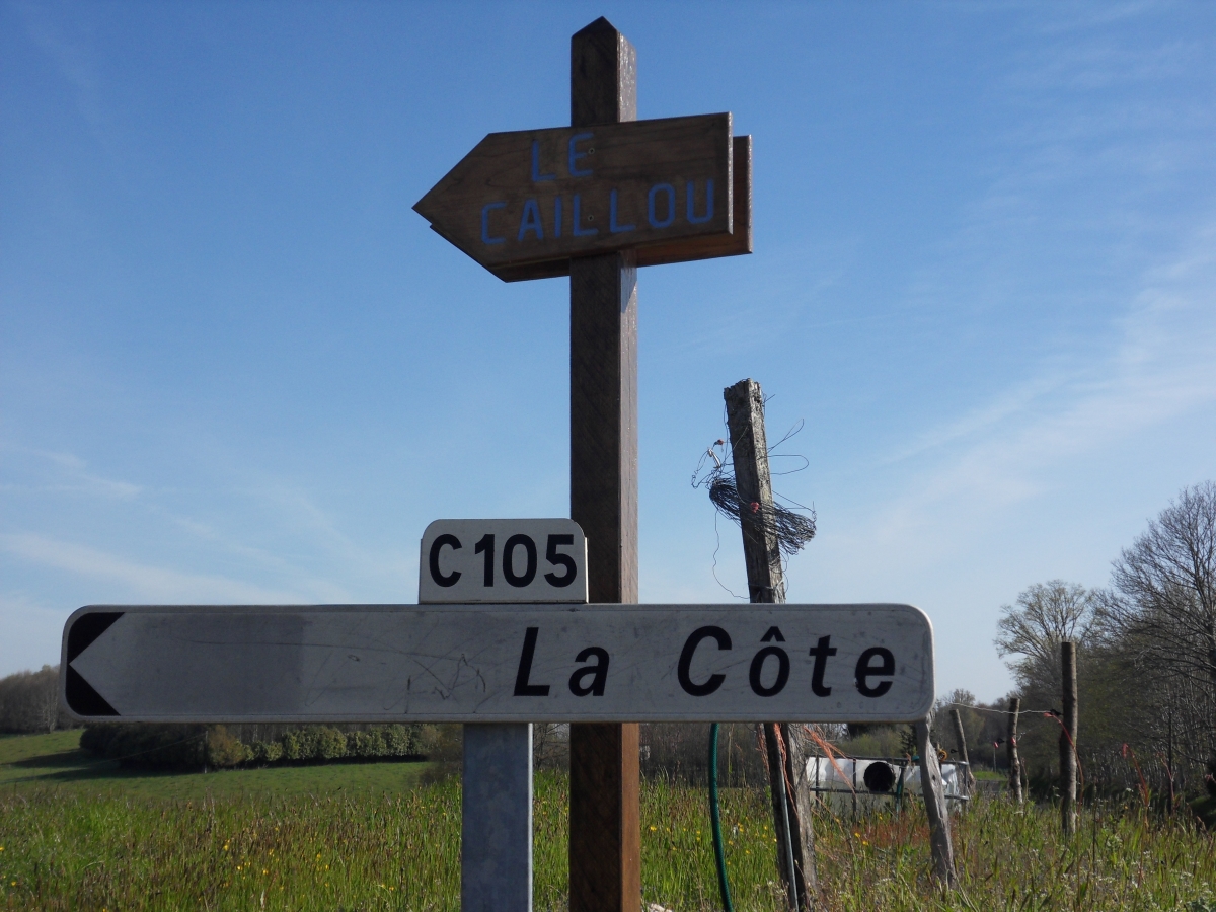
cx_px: 608
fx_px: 1827
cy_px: 456
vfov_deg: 28.0
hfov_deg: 36.8
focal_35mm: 52
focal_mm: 9.1
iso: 80
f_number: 10.1
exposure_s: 1/180
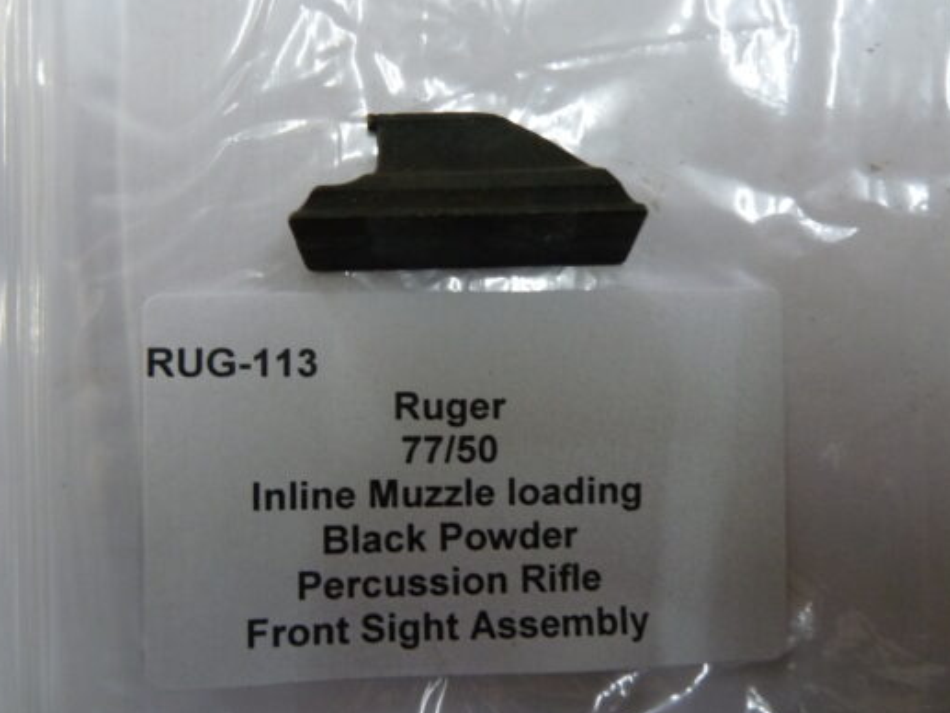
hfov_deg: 61.6
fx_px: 796
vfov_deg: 48.2
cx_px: 467
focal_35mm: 29
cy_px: 369
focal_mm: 4.1
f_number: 3.3
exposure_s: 1/30
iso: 320
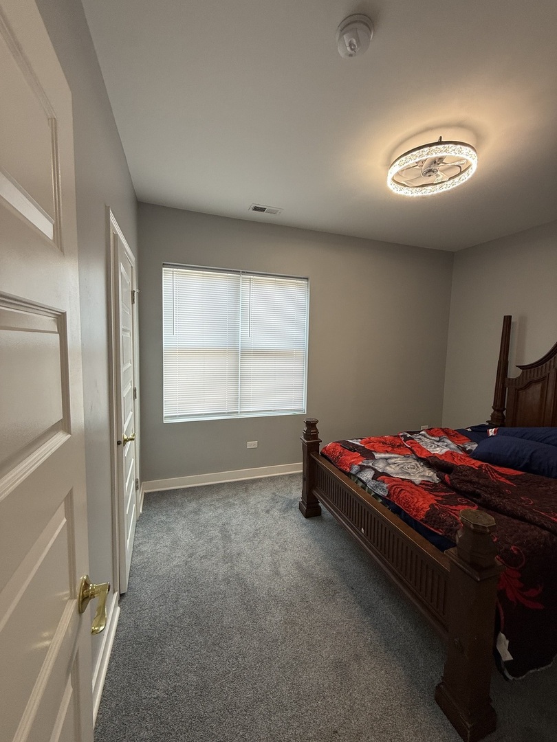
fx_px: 300
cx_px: 278
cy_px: 371
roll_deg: -1.4
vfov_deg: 102.1
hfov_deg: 85.7
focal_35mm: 14
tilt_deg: -4.2
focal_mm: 2.22
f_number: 2.2
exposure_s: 1/120
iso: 100
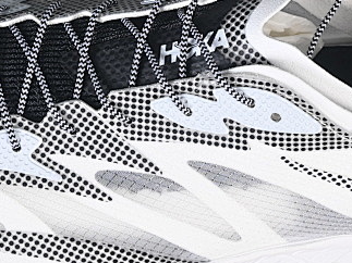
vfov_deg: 6.1
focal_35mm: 241
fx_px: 2450
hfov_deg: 8.2
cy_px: 0
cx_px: 161
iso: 160
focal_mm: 50
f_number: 7.1
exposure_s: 1/80
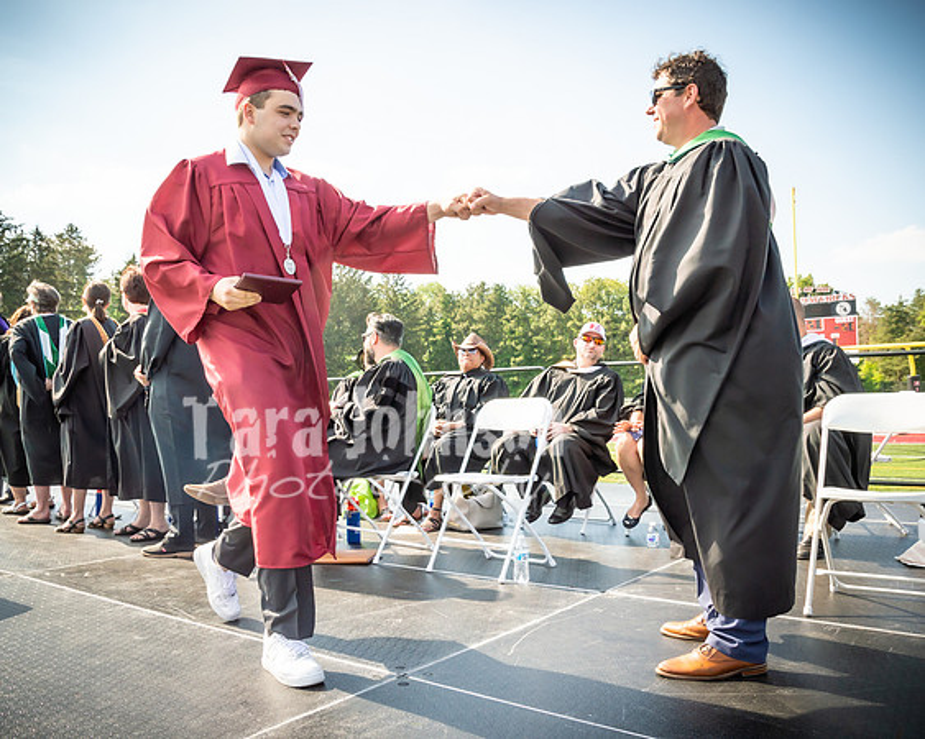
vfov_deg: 50.3
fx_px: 787
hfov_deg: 60.9
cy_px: 370
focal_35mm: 29
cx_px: 462
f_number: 7.1
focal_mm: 17
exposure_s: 1/500
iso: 200
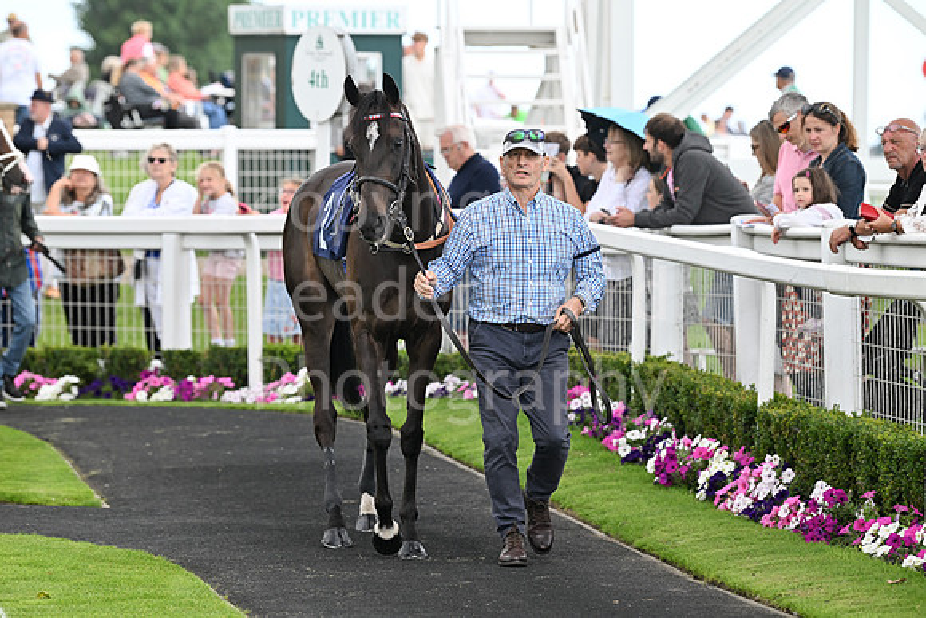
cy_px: 309
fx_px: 5145
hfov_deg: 10.3
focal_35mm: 200
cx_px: 463
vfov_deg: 6.9
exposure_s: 1/640
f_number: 5
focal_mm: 200
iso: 500
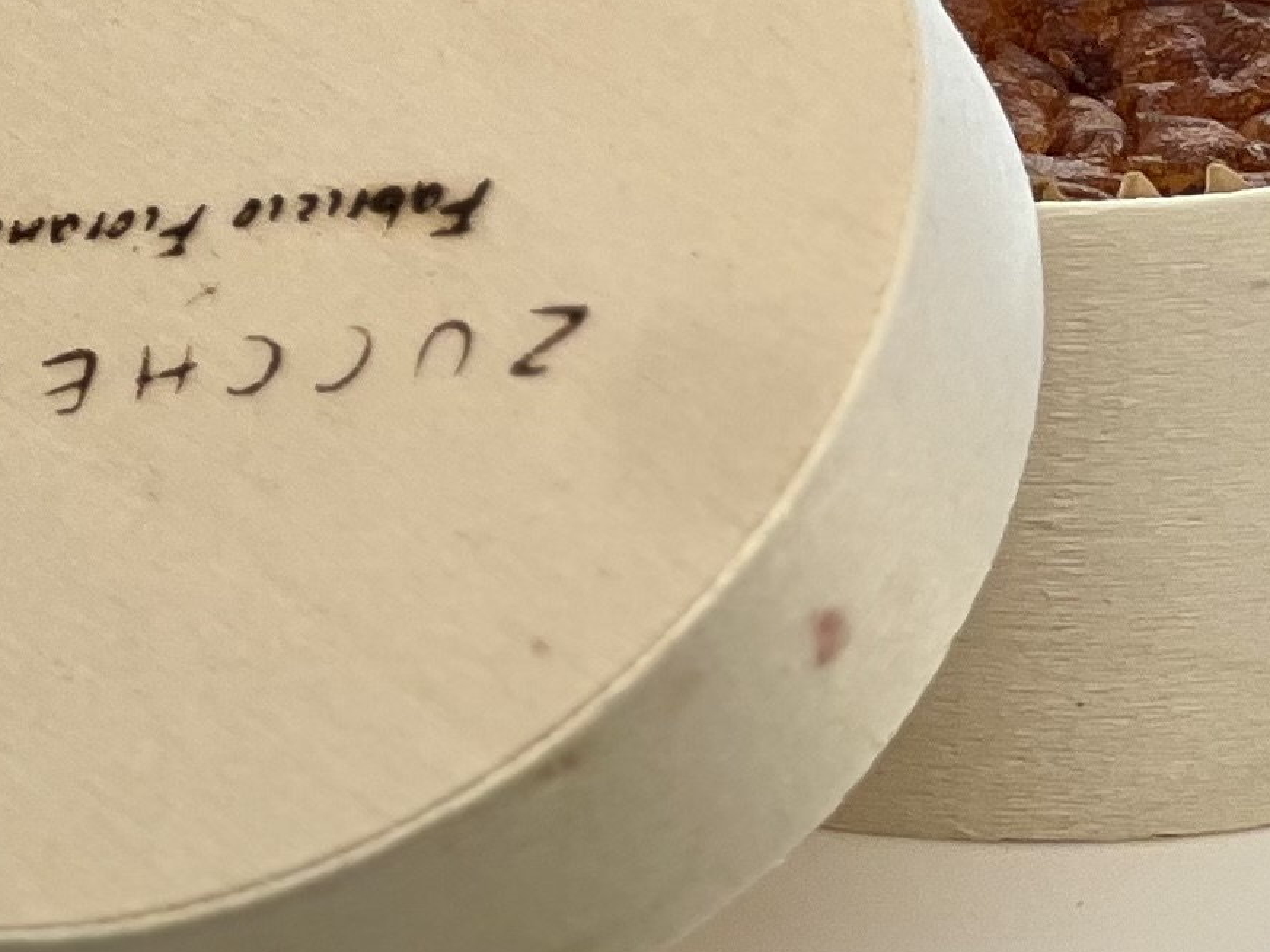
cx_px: -553
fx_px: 13061
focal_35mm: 356
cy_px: -658
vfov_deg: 4.1
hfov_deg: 5.5
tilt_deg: -20.7
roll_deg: +0.2
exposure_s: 1/81
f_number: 2.8
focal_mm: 9
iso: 40
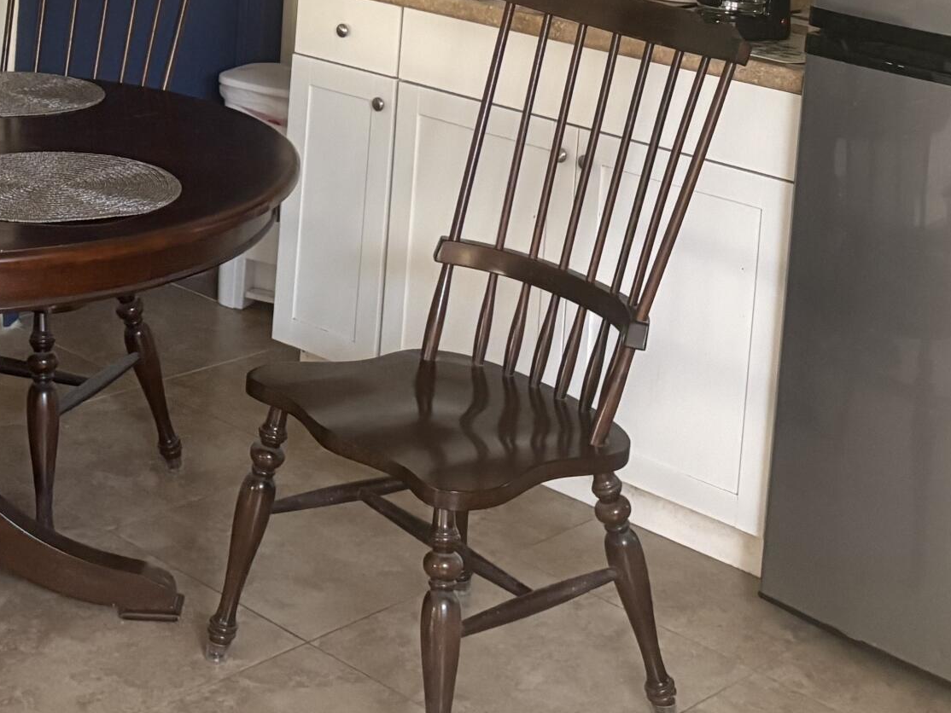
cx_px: 298
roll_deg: -2.8
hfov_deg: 27.6
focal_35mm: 70
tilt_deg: -4.3
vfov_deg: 19.7
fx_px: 1924
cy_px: -149
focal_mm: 5.96
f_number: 1.6
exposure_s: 1/40
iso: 500
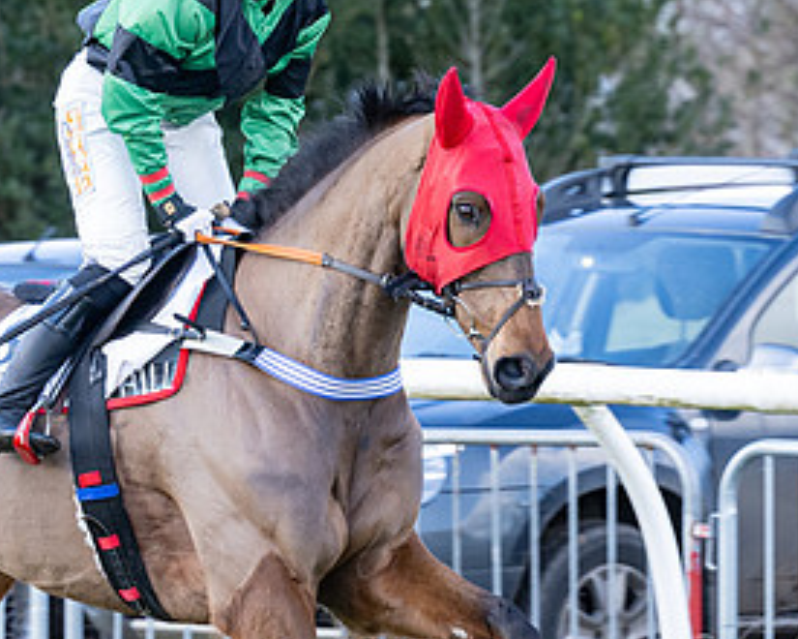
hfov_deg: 3.2
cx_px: 144
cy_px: 373
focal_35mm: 609
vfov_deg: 2.5
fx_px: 14383
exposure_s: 1/500
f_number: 4
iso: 400
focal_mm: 135
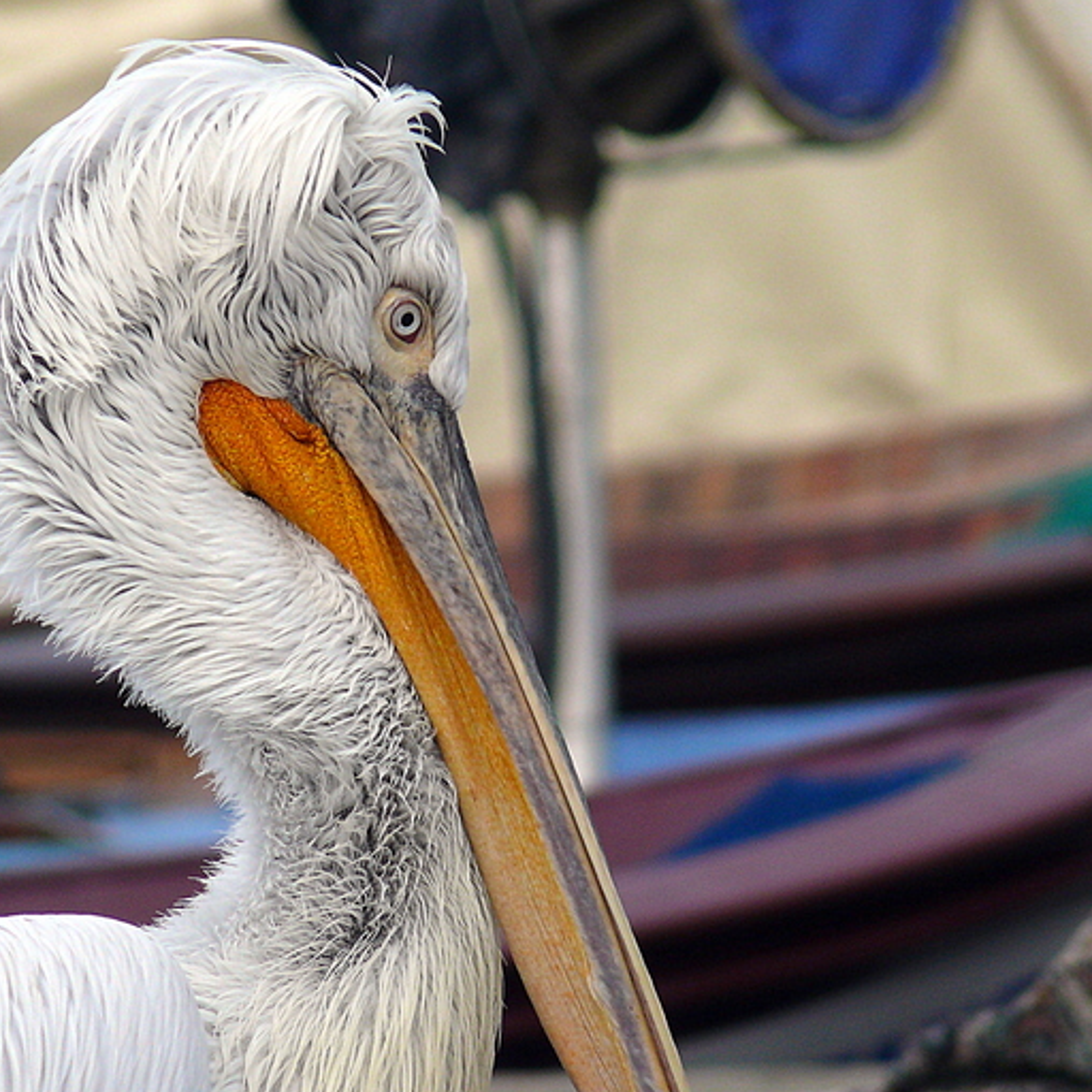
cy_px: 643
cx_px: 401
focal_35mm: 610
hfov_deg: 2.9
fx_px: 21771
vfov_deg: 2.9
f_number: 3.7
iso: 100
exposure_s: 1/500
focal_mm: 78.7
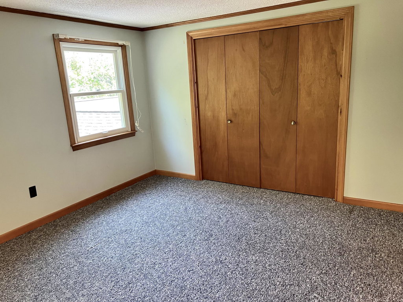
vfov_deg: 53.1
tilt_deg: -13.8
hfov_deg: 67.3
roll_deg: +3.3
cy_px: 151
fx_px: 303
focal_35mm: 26
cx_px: 202
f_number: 1.5
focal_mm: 5.7
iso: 250
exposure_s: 1/60
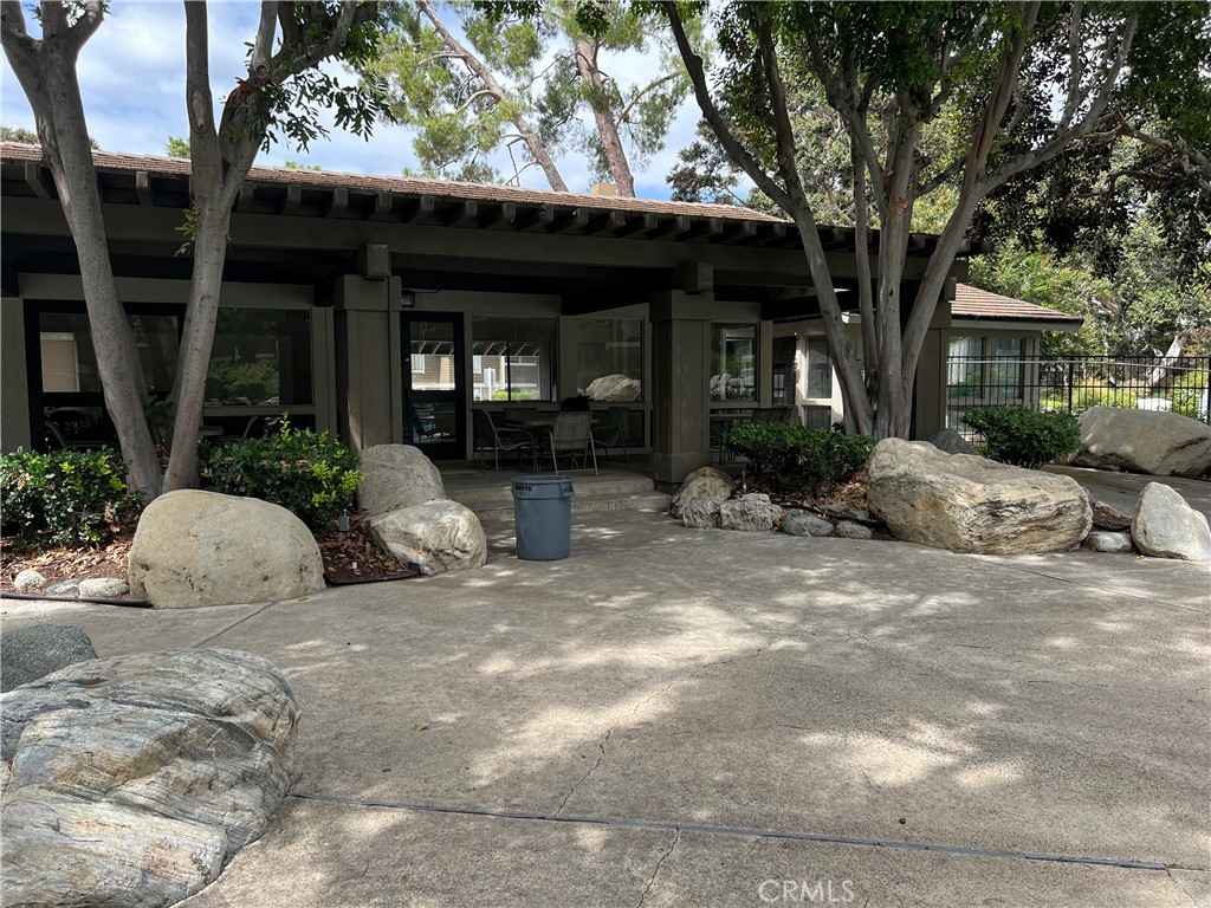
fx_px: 910
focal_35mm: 26
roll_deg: +0.1
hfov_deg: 67.3
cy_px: 454
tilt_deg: -3.8
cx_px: 606
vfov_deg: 53.1
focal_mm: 5.7
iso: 50
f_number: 1.5
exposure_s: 1/1000
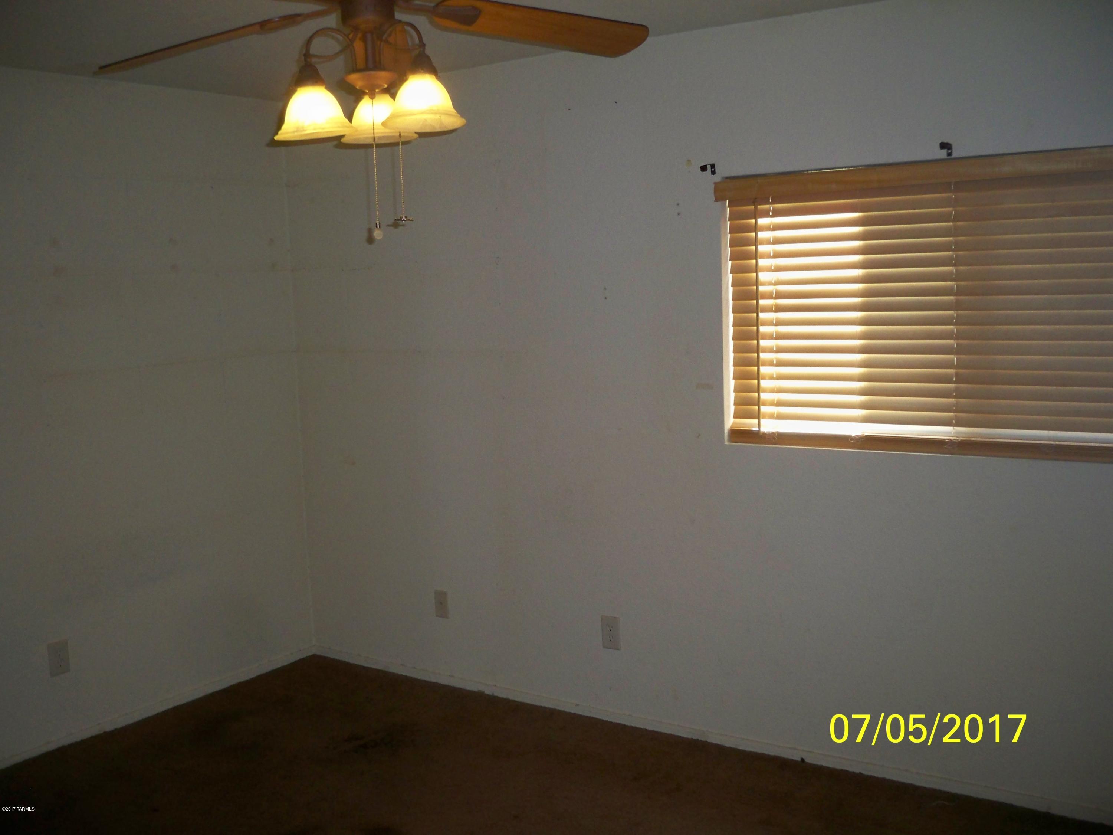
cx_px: 556
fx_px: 1125
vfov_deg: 40.7
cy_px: 418
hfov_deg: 52.6
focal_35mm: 35
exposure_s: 1/60
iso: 200
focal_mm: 6.3
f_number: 3.1
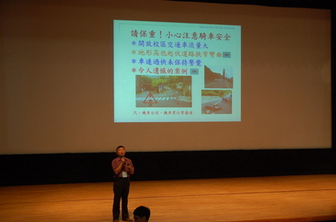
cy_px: 111
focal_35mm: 51
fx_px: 475
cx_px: 168
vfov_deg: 26.4
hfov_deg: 39.0
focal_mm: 34
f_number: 3.8
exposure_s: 1/30
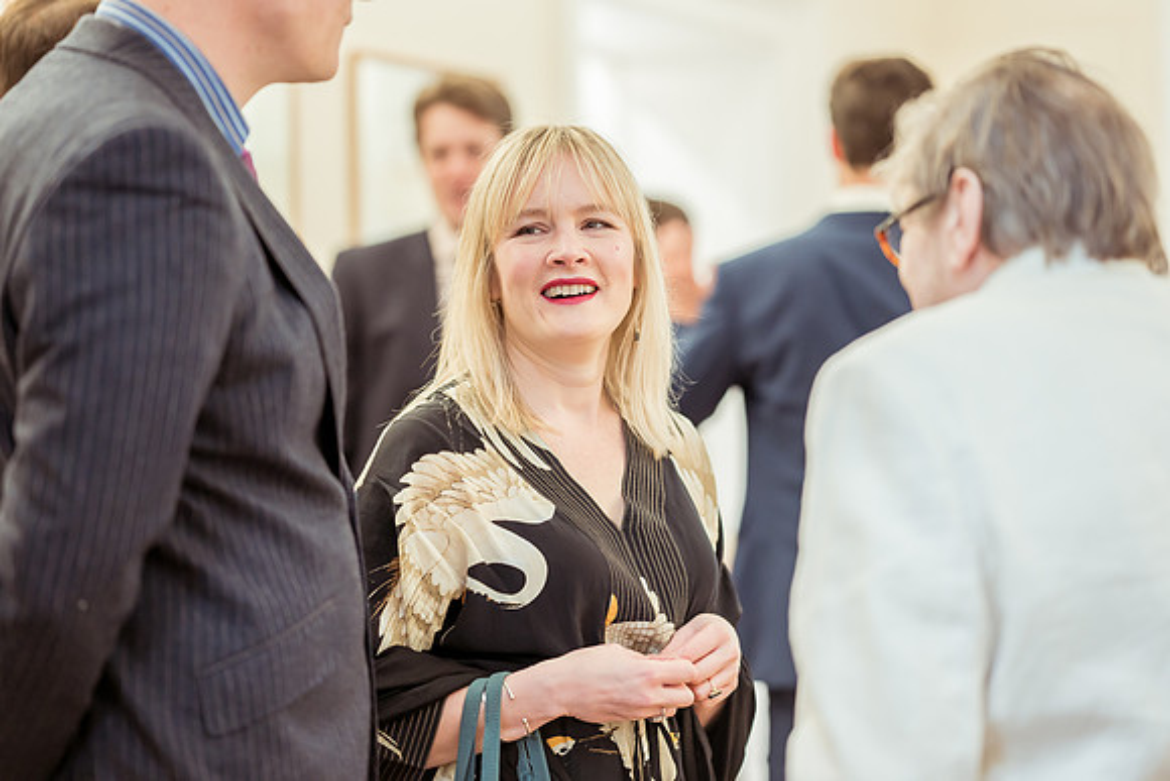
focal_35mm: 85
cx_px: 585
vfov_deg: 16.1
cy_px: 390
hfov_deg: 23.9
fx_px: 2767
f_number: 2
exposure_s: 1/320
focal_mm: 85
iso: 1800
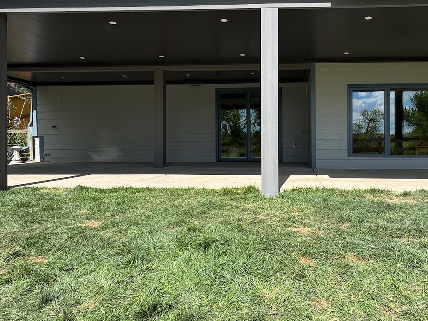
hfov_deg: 62.2
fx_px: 346
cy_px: 145
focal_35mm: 28
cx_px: 277
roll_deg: -0.3
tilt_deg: +0.5
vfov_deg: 49.7
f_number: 2.2
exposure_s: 1/889
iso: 50
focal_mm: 2.22
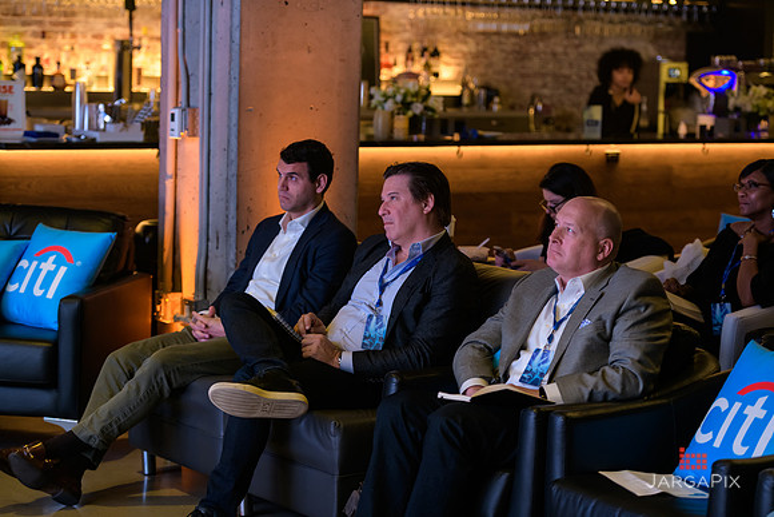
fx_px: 1978
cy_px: 258
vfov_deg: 14.9
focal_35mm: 92
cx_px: 387
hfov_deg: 22.1
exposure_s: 1/100
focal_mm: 92
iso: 1600
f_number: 3.2
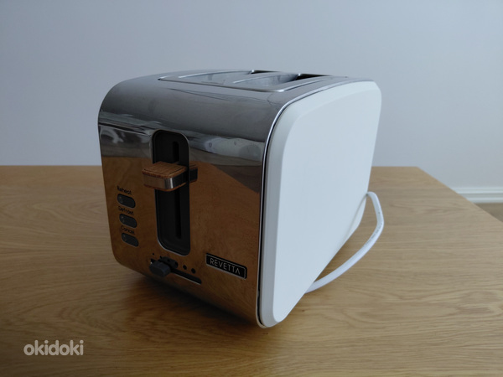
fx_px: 363
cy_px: 188
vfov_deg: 54.9
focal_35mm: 25
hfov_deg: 69.4
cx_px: 252
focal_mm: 4.69
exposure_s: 1/60
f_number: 1.8
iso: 250
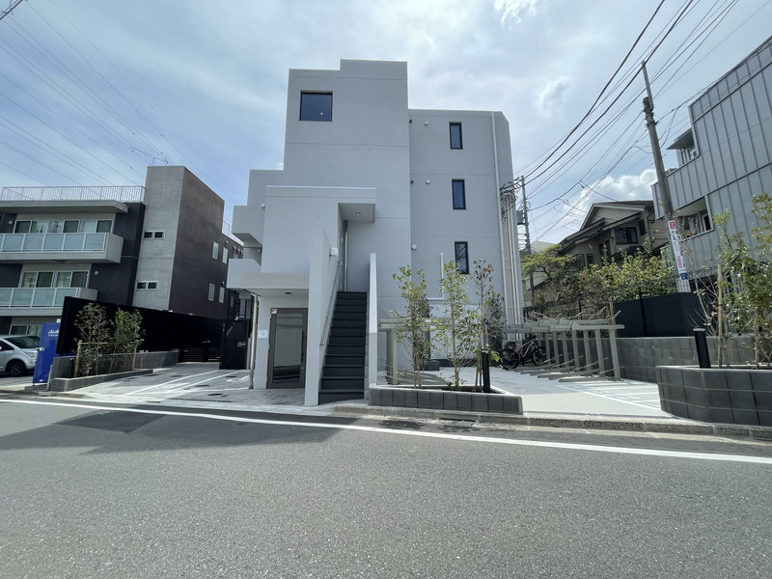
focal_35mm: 14
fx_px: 312
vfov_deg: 85.7
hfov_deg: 102.1
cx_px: 386
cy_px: 290
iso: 32
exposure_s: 1/1453
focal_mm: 1.55
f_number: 2.4
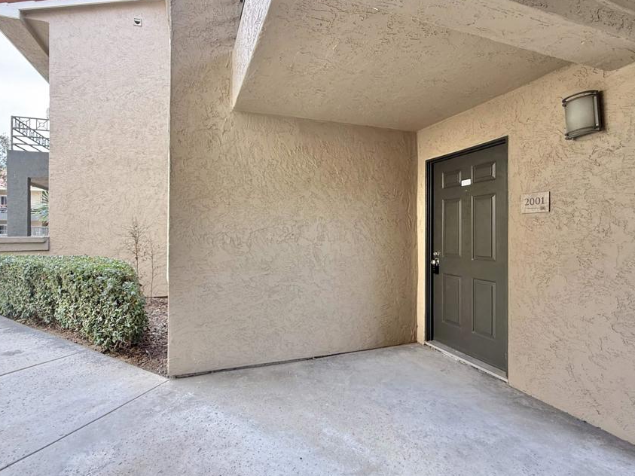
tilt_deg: +0.0
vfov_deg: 74.7
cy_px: 231
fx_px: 312
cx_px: 291
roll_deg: -0.3
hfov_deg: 90.8
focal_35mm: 17
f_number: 2.2
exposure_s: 1/99
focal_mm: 2.22
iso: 125
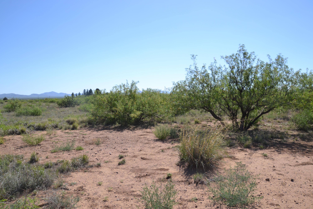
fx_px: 235
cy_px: 104
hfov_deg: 67.4
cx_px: 156
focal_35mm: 27
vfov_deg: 47.9
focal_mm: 18
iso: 100
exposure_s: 1/200
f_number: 8
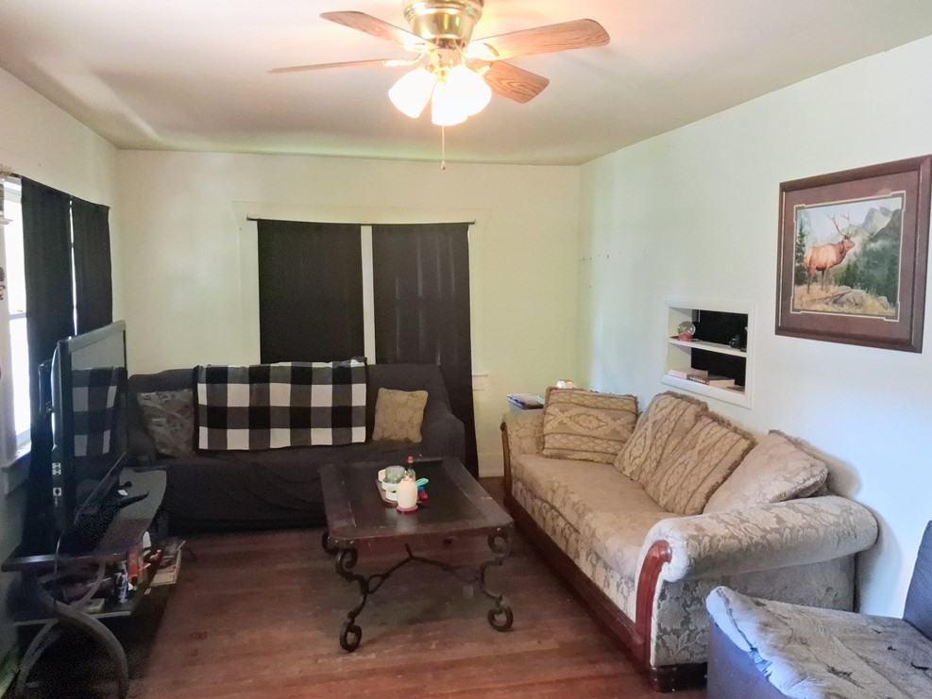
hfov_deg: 63.4
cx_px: 468
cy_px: 347
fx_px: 754
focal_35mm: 28
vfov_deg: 49.8
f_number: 1.8
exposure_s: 1/120
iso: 250
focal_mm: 4
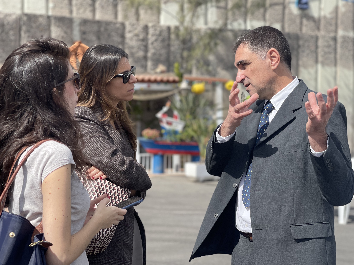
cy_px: 132
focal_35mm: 64
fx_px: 654
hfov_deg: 30.3
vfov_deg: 22.9
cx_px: 177
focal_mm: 7.5
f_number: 2.2
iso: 32
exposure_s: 1/1248
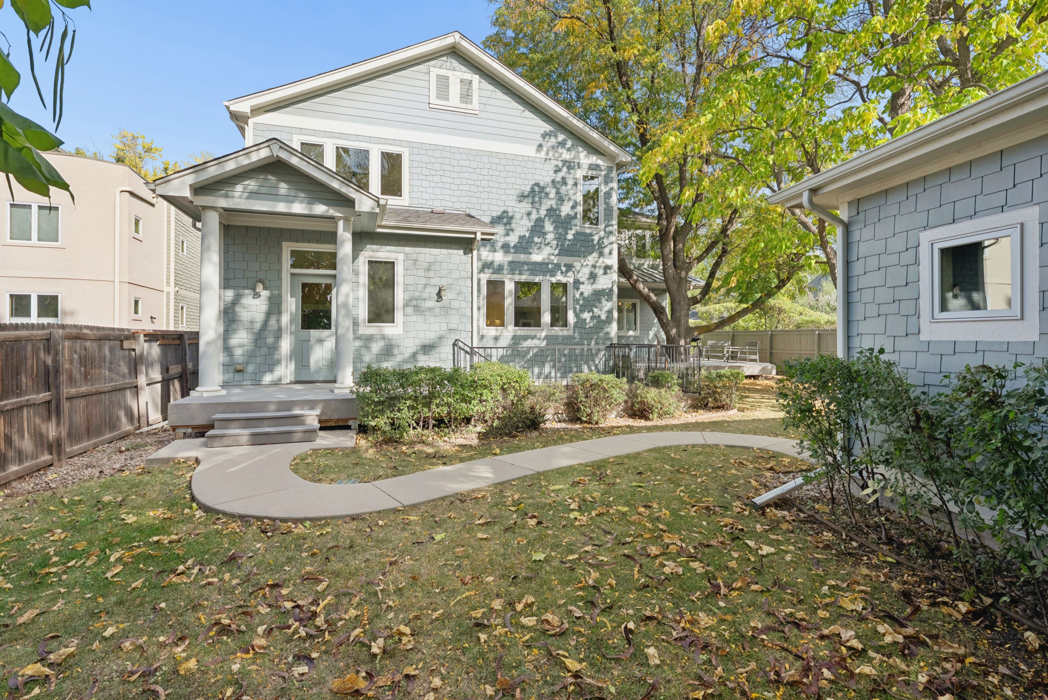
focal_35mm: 16
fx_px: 466
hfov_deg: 96.7
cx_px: 524
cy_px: 350
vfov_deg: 73.8
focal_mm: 16
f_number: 9
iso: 320
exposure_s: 1/400
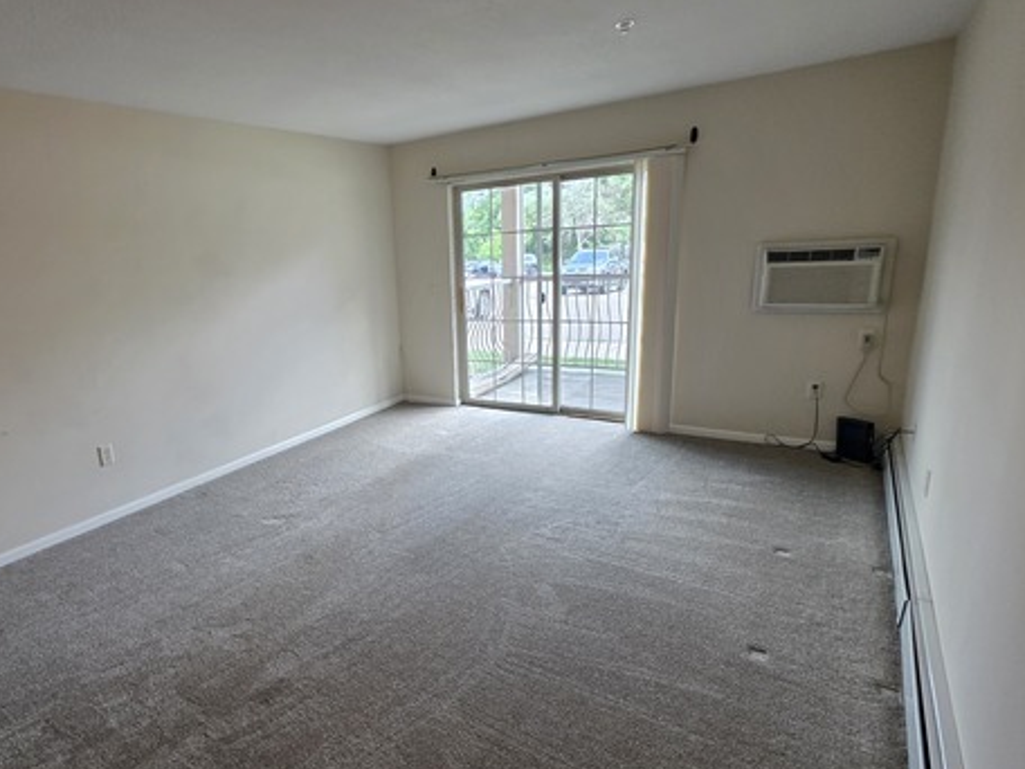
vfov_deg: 68.7
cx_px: 390
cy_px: 391
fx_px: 563
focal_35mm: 19
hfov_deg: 83.2
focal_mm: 2.2
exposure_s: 1/240
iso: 400
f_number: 1.9
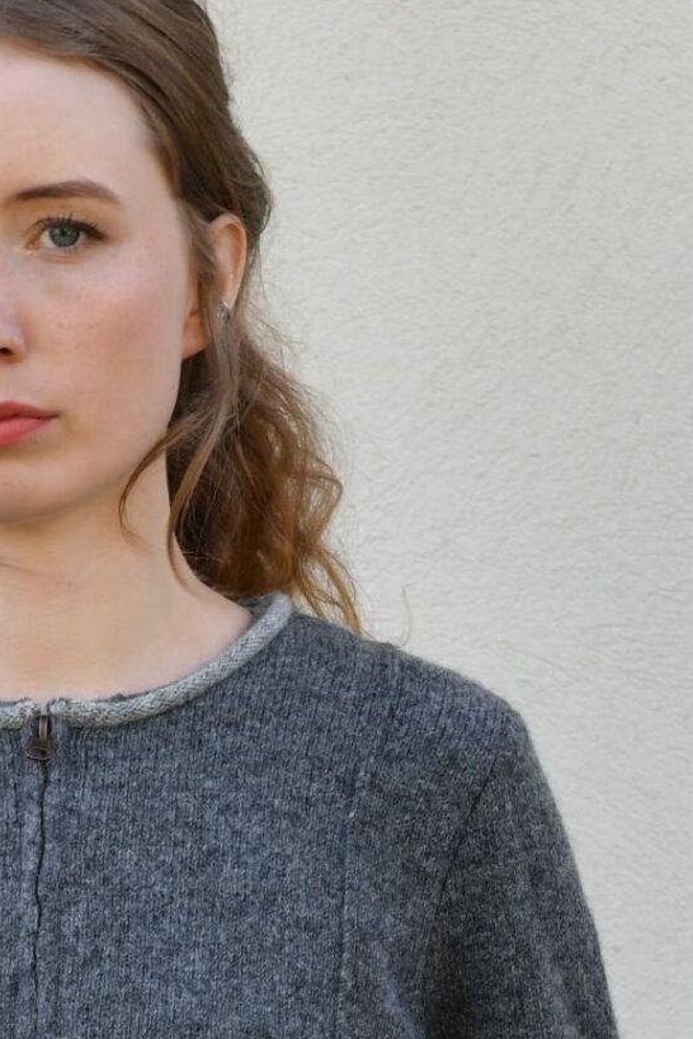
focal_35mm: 175
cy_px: 1447
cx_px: 1
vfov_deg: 11.4
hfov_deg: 7.8
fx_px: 5053
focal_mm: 56
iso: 100
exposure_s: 1/90
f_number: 5.6
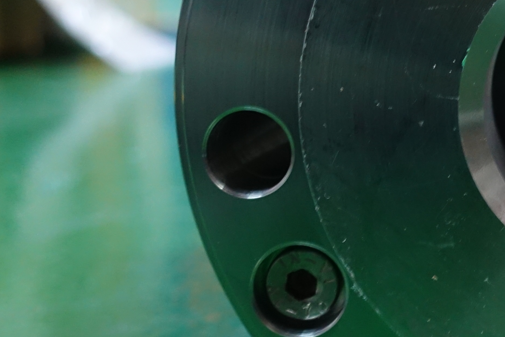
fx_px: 1277
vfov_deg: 15.0
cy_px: 107
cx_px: 603
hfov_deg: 20.9
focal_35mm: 91
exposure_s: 1/15
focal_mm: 11.33
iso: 800
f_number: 2.5
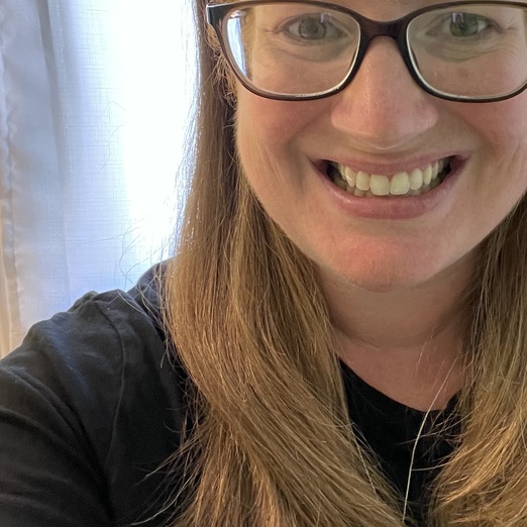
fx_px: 896
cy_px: 207
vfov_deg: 32.7
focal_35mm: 52
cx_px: 386
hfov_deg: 32.3
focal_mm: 2.71
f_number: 2.2
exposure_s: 1/30
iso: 320
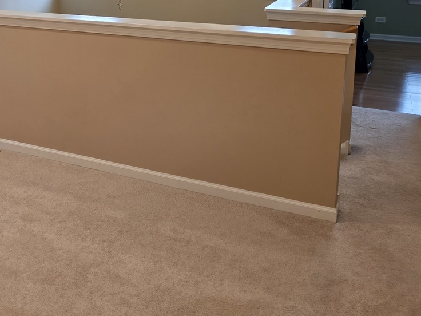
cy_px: 13
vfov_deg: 30.3
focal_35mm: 45
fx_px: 547
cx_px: 24
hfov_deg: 38.5
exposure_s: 1/120
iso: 80
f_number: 1.4
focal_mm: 6.5
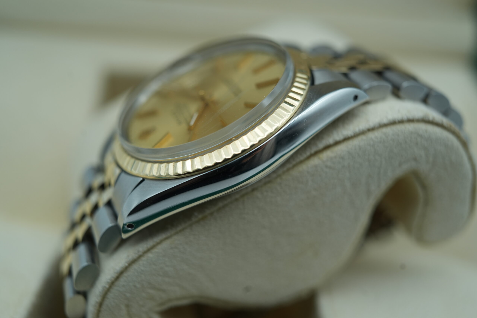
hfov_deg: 54.4
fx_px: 464
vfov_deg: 37.9
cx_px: 238
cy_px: 159
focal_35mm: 35
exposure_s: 1/250
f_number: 5
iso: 400
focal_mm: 35
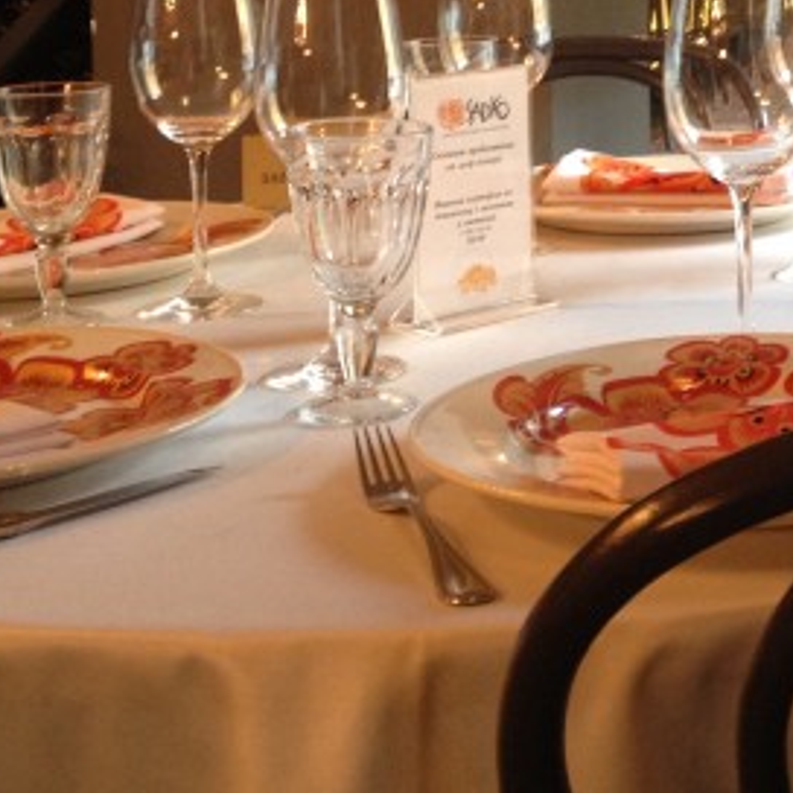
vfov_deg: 18.5
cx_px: 752
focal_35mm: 91
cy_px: -35
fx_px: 2359
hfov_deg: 18.7
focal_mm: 4.28
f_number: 2.4
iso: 125
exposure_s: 1/20
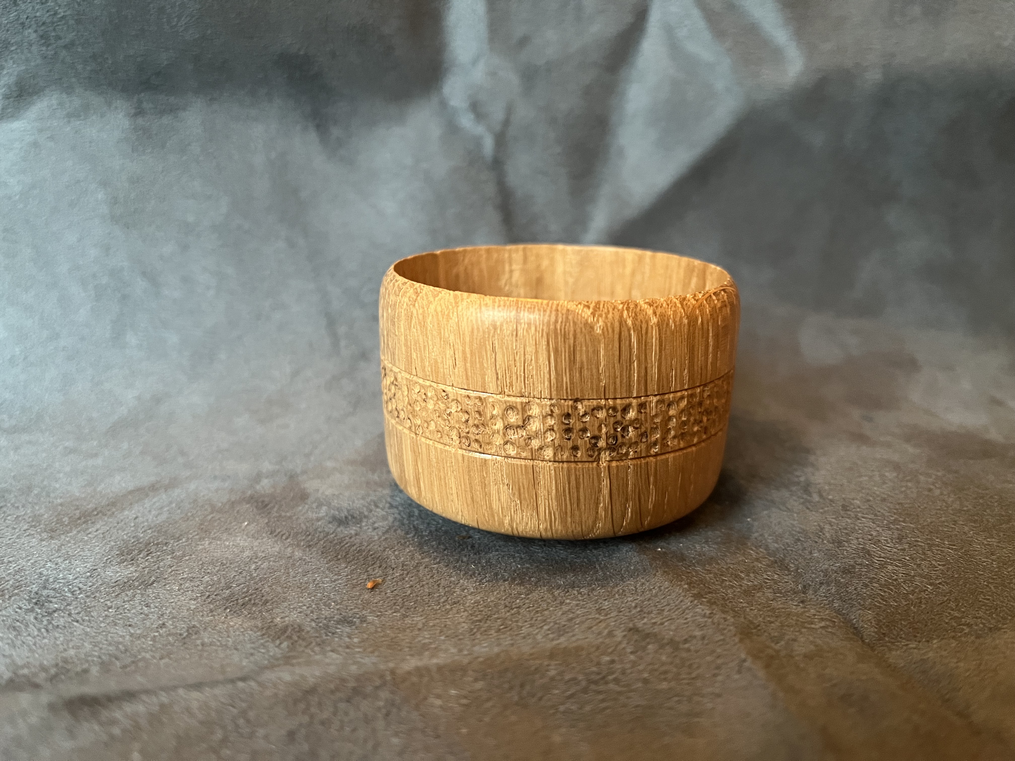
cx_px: 508
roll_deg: -0.7
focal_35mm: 26
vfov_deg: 53.1
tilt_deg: -17.3
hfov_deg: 67.3
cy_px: 380
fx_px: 762
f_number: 1.6
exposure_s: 1/38
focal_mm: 5.1
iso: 640
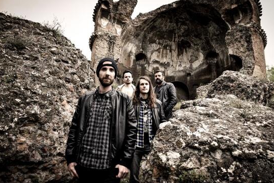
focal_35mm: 29
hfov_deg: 63.6
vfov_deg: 44.9
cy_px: 86
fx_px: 221
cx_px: 145
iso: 1000
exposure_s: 1/1000
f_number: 5.6
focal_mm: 18
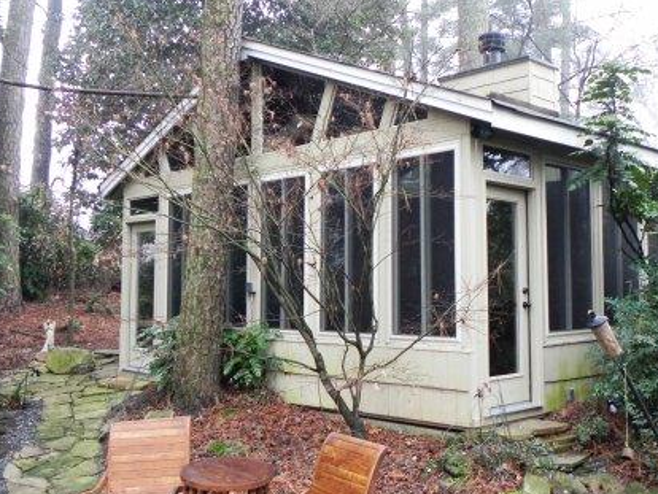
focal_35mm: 40
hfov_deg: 46.8
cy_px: 261
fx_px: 761
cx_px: 345
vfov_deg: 36.0
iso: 341
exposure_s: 1/30
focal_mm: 6.6
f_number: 3.2
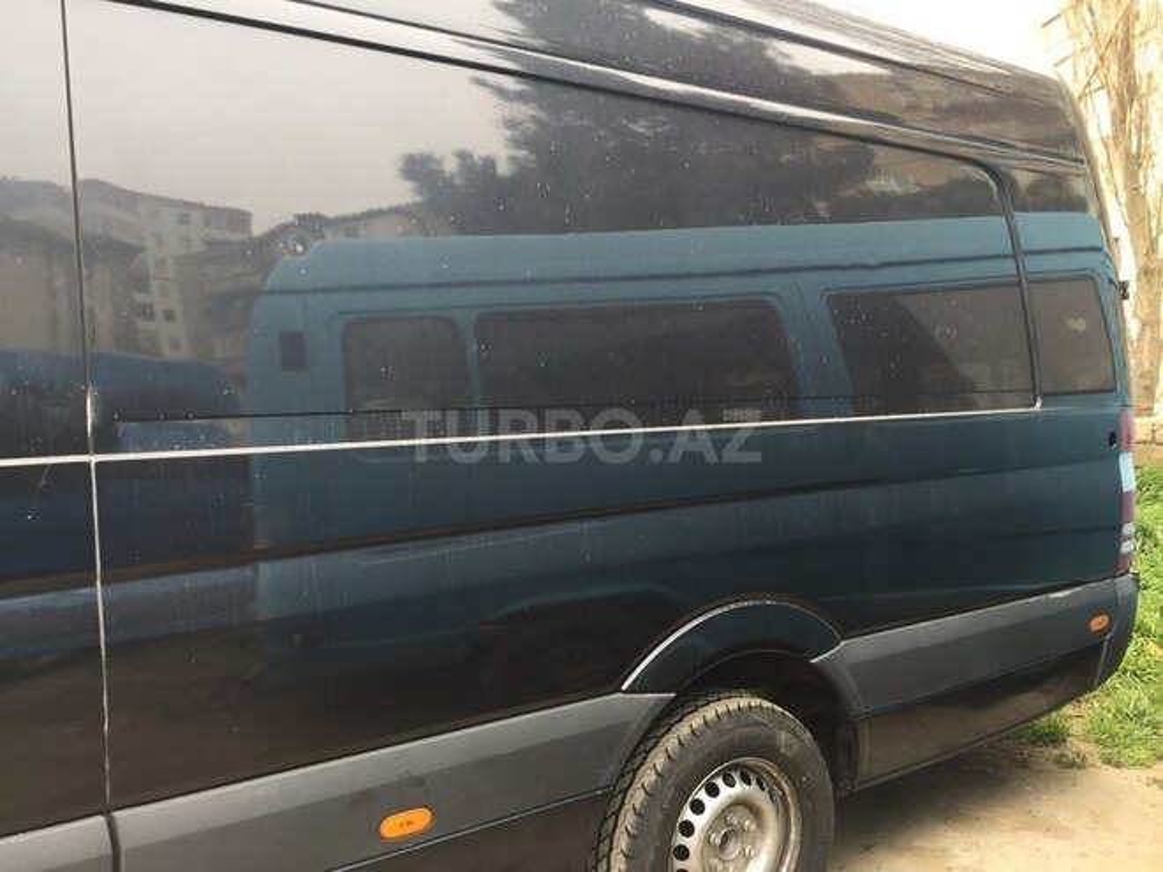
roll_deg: +1.2
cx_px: 582
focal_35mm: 29
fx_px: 974
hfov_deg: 61.7
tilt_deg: -3.9
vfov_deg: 48.2
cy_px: 436
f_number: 2.2
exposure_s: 1/100
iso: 32
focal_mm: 4.15
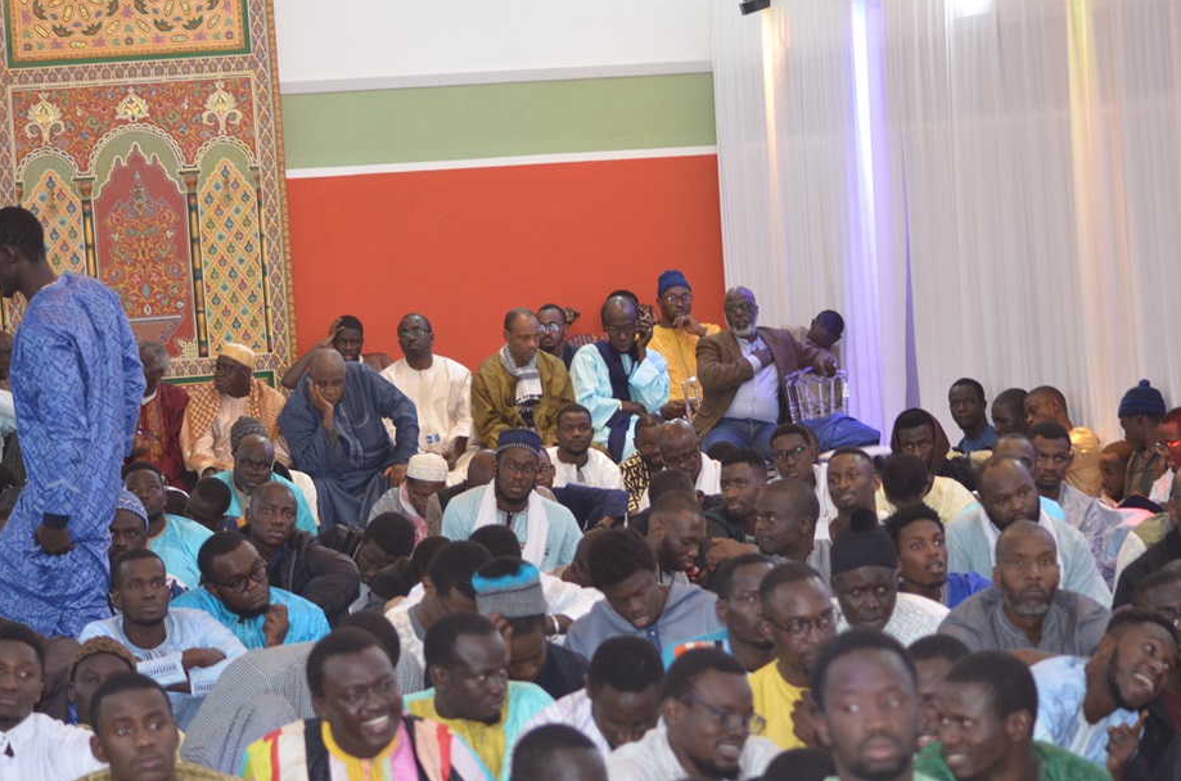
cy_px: 380
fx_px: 3829
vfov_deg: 11.7
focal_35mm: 117
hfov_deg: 17.5
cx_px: 531
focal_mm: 70
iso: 800
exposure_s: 1/60
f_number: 4
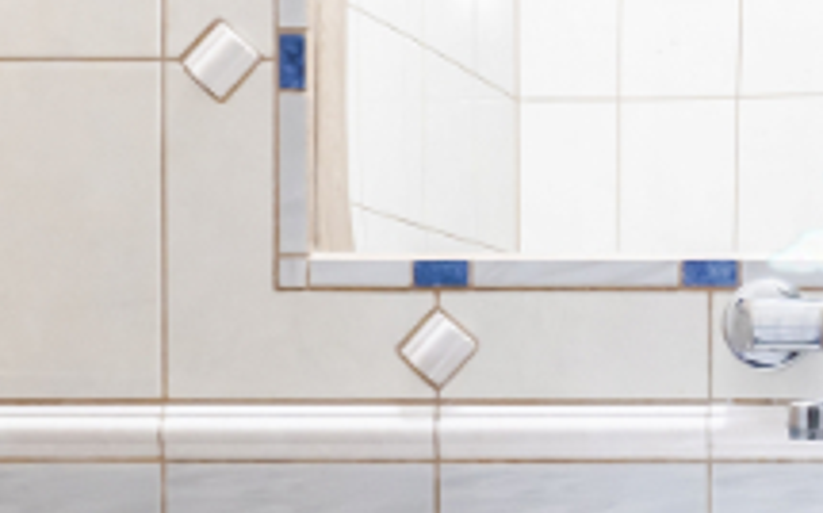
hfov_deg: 26.0
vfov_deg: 18.7
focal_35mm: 69
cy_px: 390
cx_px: 1037
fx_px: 1546
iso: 400
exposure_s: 1/8
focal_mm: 7
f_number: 4
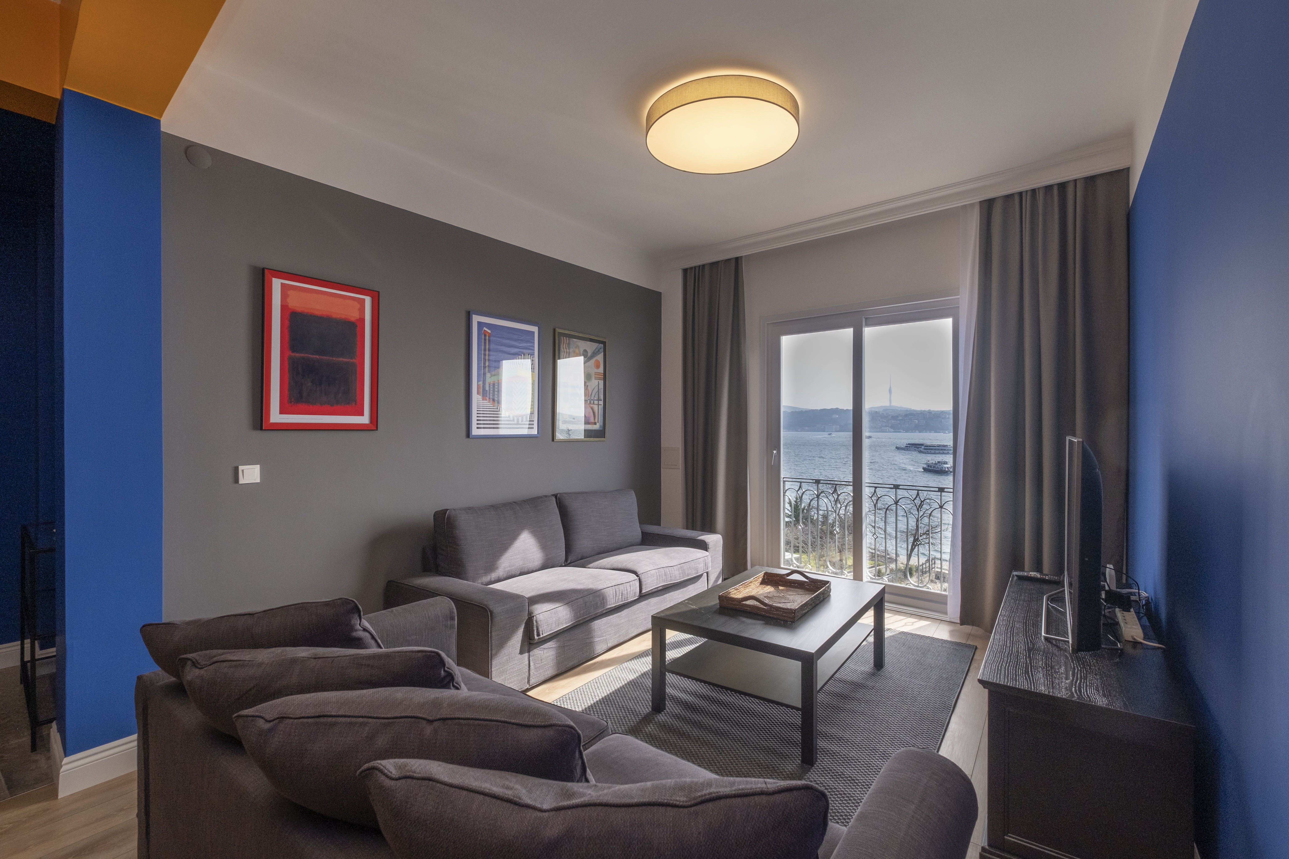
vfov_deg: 77.3
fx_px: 537
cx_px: 644
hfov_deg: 100.4
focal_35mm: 15
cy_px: 430
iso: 400
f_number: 7.1
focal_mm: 10
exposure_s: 1/125
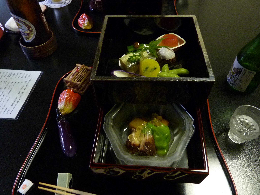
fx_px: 188
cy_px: 98
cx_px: 130
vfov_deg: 54.9
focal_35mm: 25
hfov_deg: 69.4
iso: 400
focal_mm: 4.1
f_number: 3.3
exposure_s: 1/8
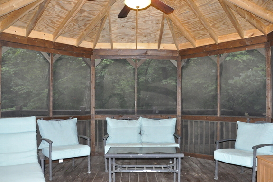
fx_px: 227
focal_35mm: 30
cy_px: 98
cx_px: 146
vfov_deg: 43.5
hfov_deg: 61.9
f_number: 6.3
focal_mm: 18
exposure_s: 1/60
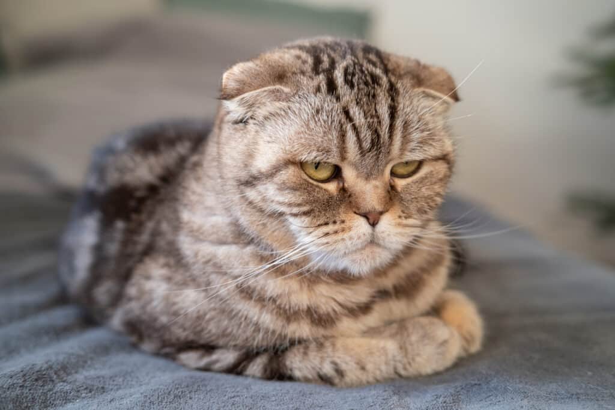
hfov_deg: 37.5
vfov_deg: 25.5
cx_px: 308
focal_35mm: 53
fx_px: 905
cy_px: 205
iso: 640
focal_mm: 35
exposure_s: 1/125
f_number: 2.8
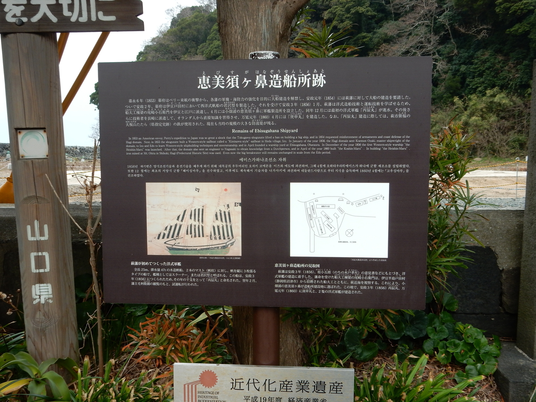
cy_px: 201
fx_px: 557
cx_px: 268
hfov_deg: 51.4
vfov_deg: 39.7
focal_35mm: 36
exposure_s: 1/100
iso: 125
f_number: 4
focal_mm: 6.4
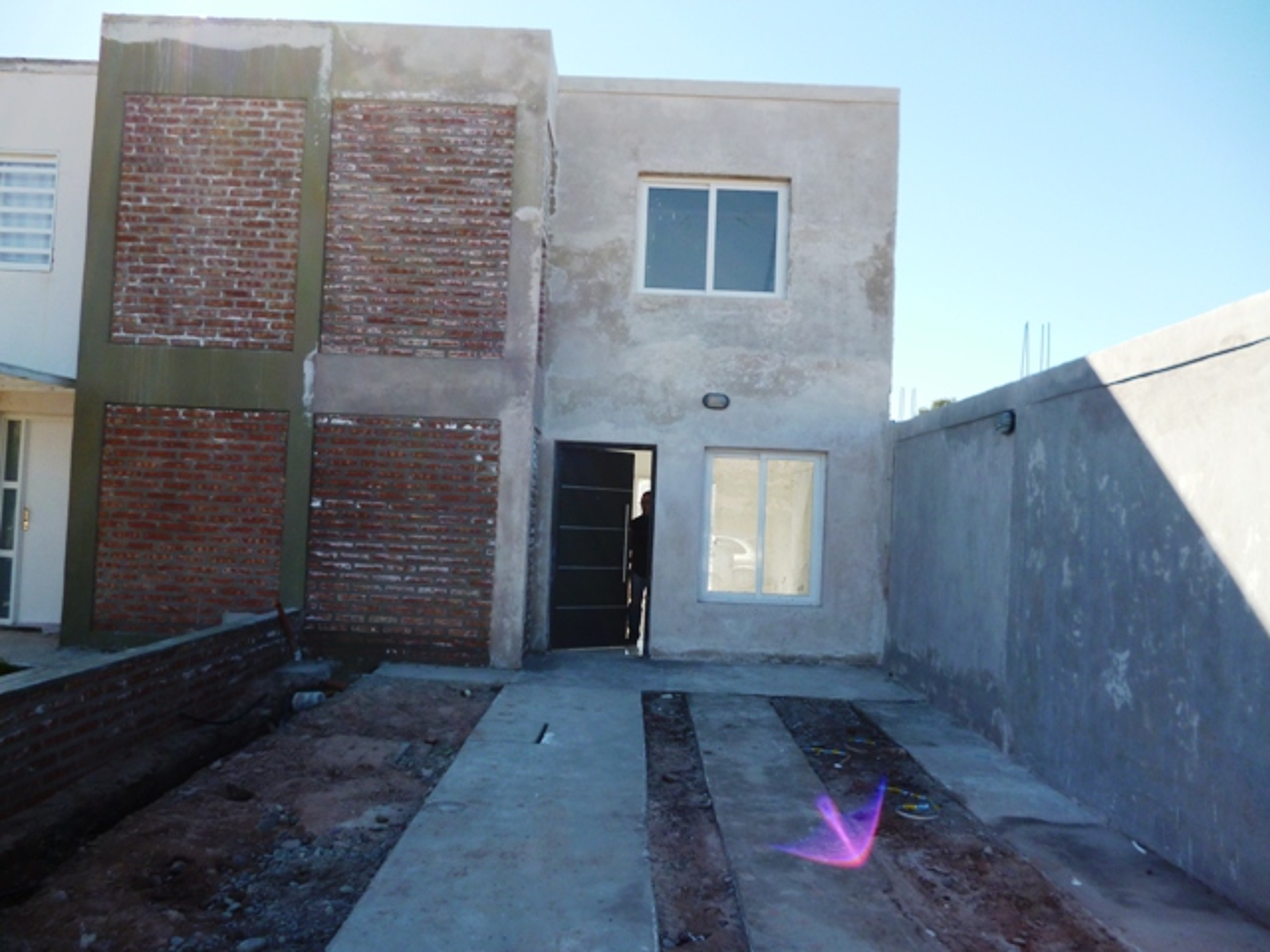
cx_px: 635
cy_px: 476
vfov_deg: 49.7
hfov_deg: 63.4
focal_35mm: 28
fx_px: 1027
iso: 100
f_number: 3.1
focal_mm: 5
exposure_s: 1/400
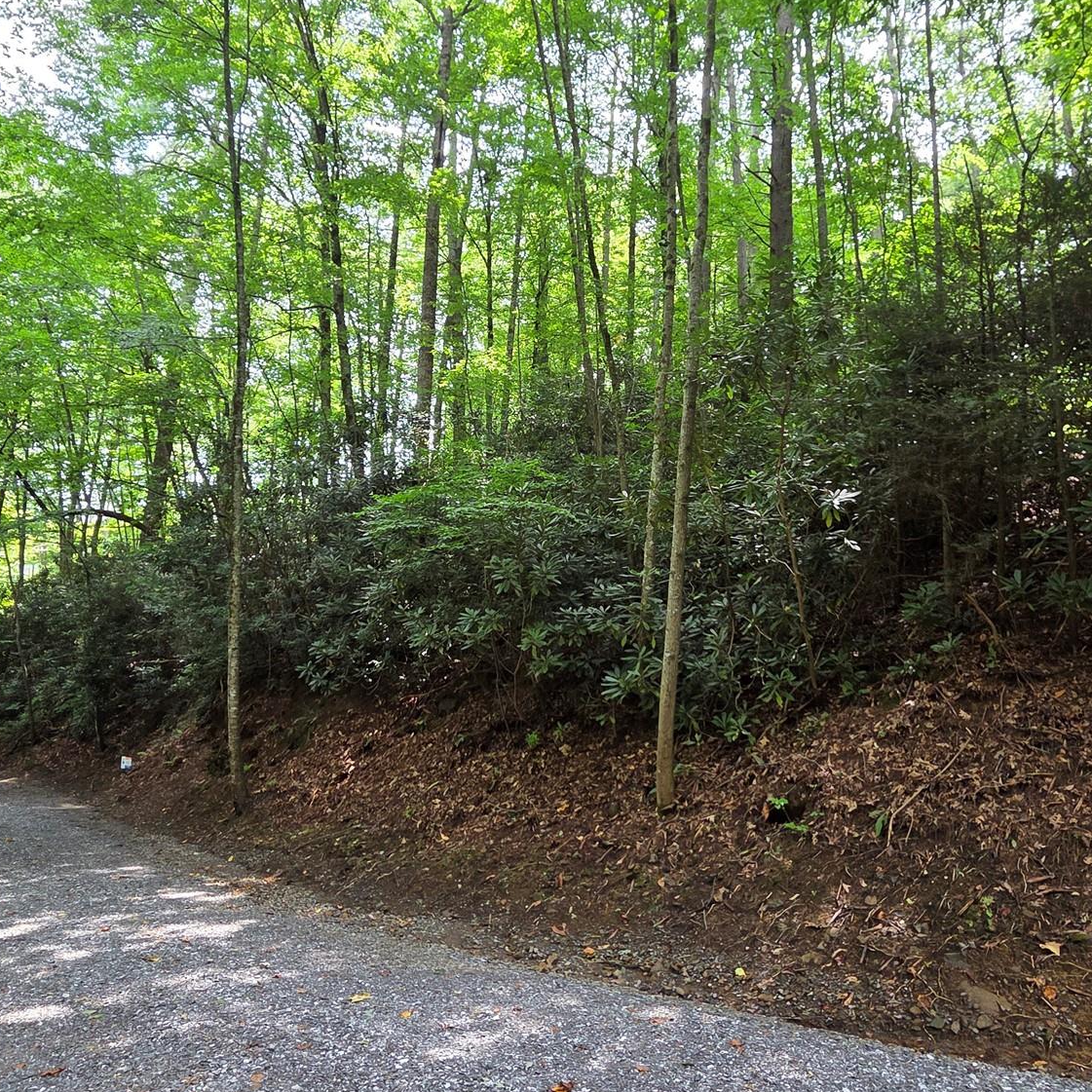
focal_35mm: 21
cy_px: 573
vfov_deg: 72.1
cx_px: 609
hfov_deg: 71.9
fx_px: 749
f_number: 2.2
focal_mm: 2.2
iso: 80
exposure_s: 1/120
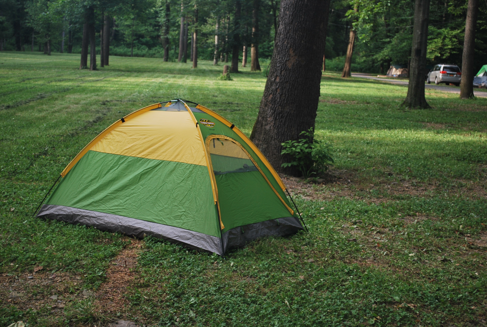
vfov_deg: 25.2
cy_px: 164
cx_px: 244
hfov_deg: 36.8
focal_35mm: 54
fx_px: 732
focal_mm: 36
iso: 200
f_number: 5.3
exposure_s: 1/60
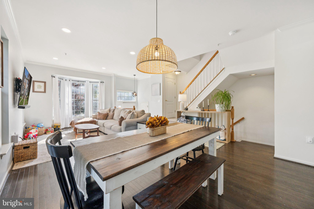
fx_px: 122
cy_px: 104
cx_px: 157
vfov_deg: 81.2
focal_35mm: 14
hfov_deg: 104.3
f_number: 7.1
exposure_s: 1/80
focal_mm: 14
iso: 400
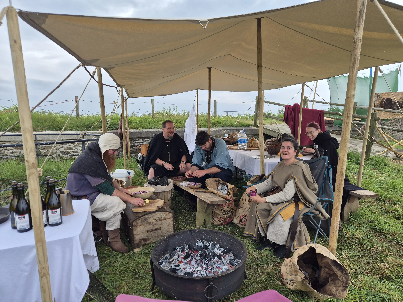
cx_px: 202
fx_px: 268
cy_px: 151
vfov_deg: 58.9
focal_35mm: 23
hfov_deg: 73.9
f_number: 1.8
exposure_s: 1/708
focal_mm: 5.4
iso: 25
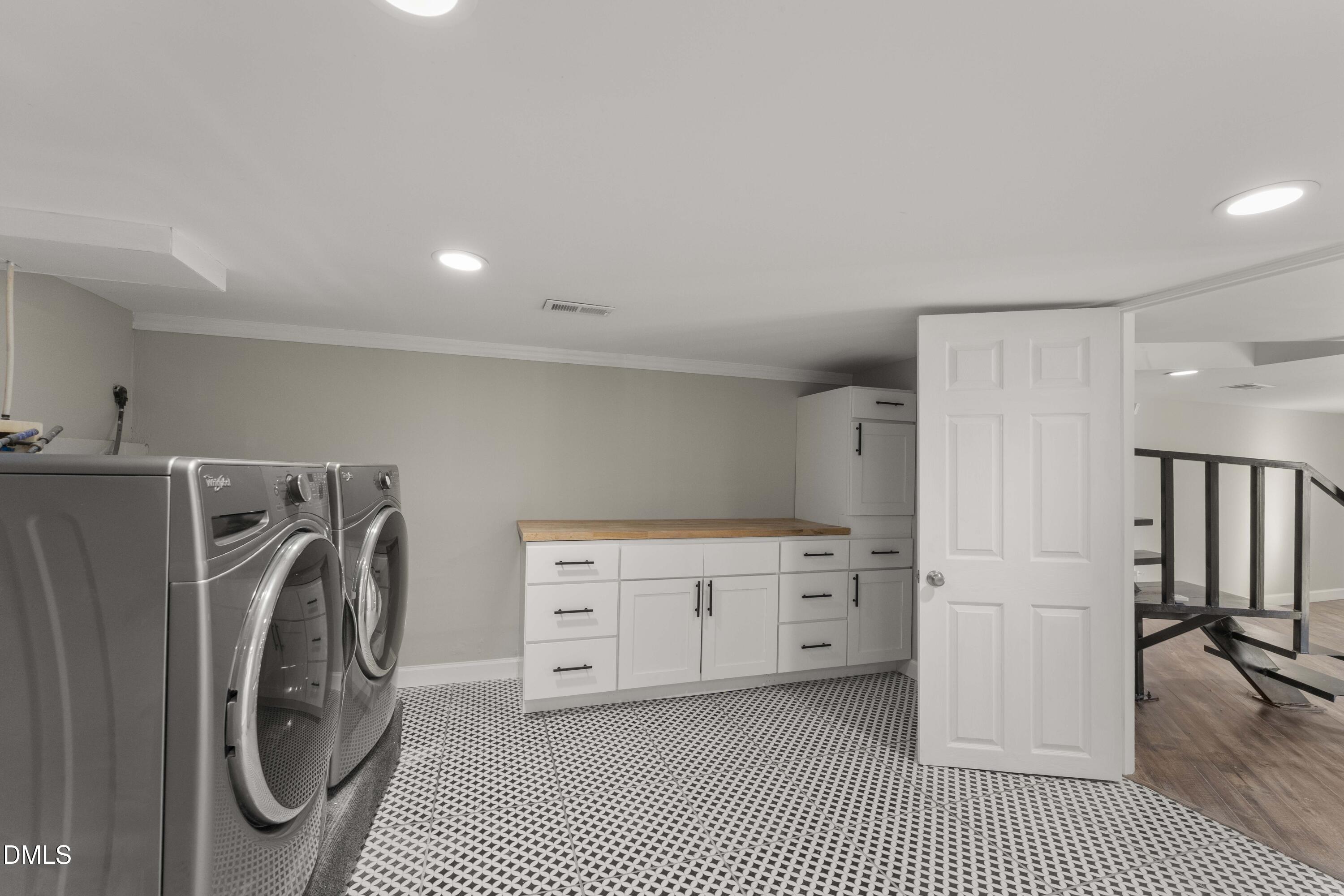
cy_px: 448
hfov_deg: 104.3
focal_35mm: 14
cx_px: 672
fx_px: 523
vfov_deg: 81.2
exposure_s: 1/10
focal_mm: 14
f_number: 8
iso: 800
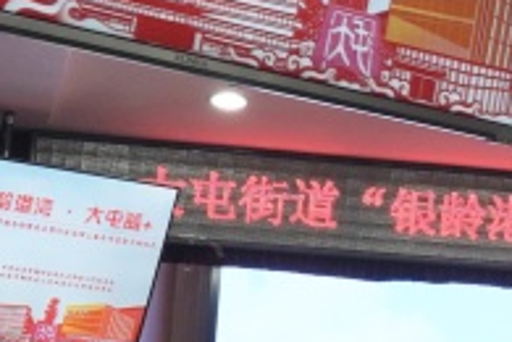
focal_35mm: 174
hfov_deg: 11.2
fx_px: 2474
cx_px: 851
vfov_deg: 7.9
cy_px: 159
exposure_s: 1/50
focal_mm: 34
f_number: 11
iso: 1000
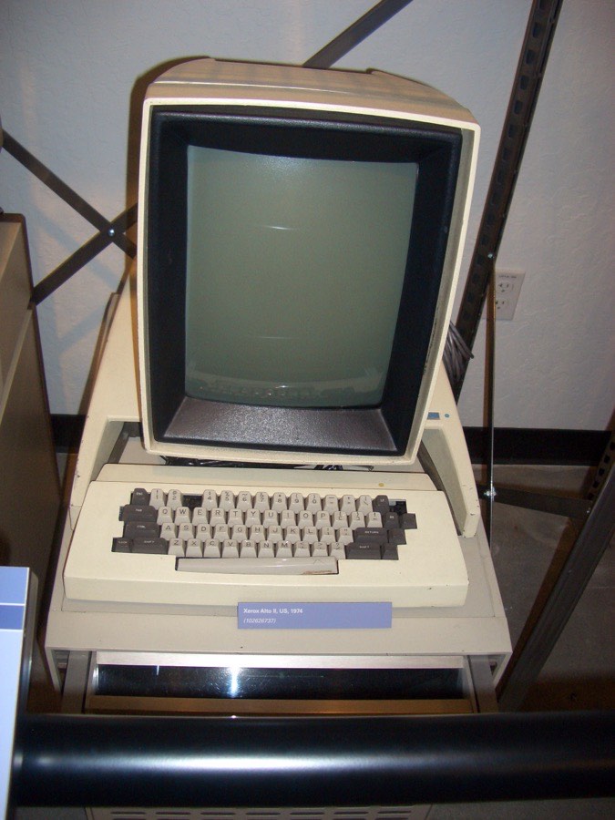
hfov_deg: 40.7
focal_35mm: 35
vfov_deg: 52.6
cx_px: 308
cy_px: 410
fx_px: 829
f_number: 2.6
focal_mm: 5.8
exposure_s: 1/60
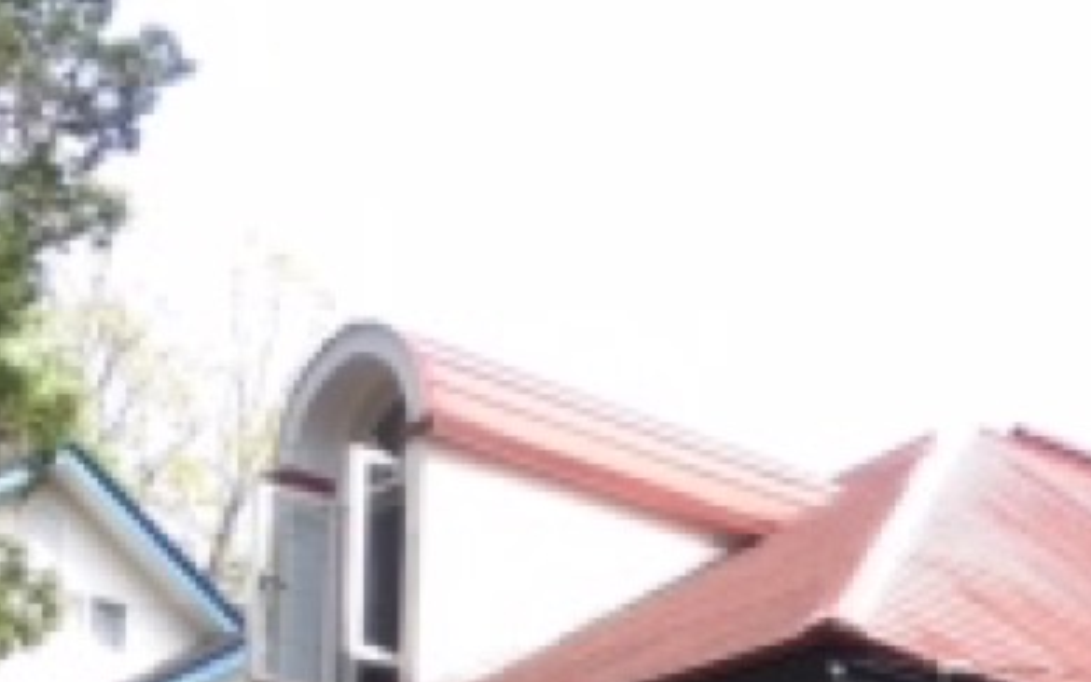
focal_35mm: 126
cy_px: 1428
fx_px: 3747
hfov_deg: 15.6
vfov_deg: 9.6
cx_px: 1511
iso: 25
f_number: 2.2
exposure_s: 1/298
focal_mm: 4.15
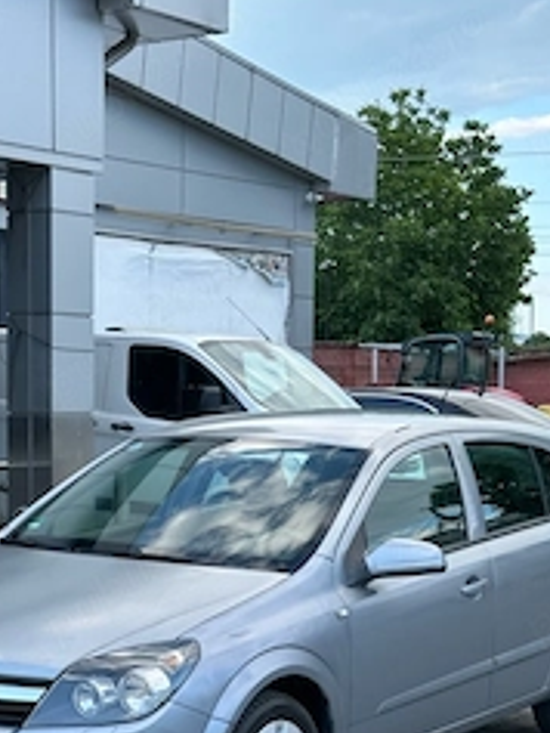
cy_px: 603
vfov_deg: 23.7
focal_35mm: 81
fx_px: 1714
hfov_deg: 18.2
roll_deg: -1.0
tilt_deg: -6.6
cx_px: 207
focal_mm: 6.86
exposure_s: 1/681
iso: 64
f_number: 1.78
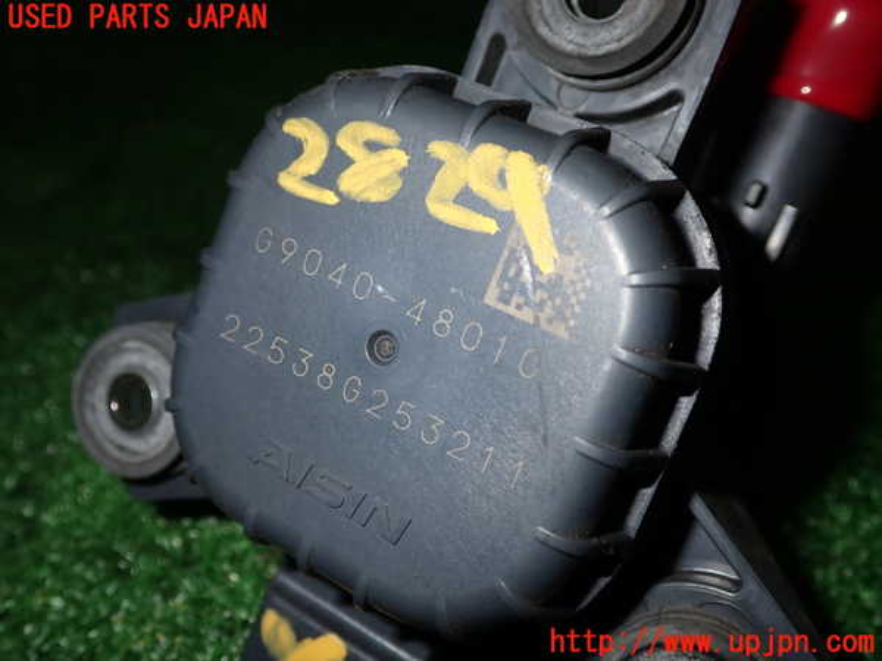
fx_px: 968
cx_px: 441
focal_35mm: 38
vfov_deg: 37.7
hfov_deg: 49.0
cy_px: 330
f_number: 8
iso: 200
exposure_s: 1/40
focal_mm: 6.83
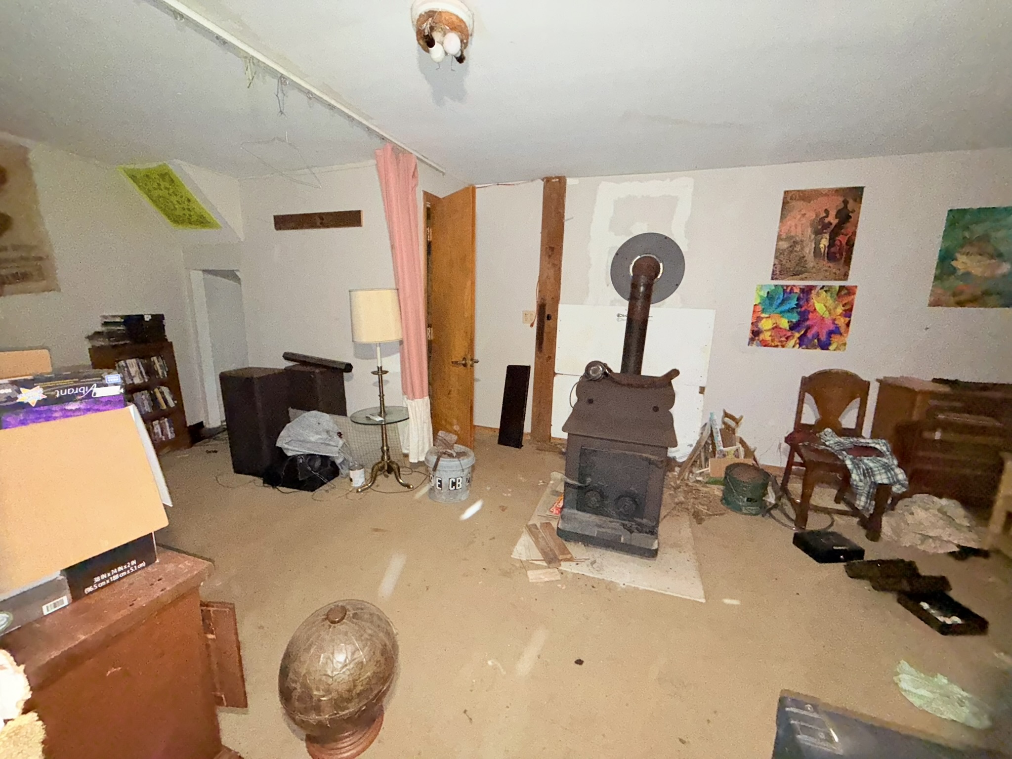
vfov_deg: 85.7
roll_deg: -0.8
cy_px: 380
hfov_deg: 102.1
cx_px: 506
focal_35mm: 14
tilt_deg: -11.2
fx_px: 409
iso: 500
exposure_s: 1/40
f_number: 2.2
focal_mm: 2.22
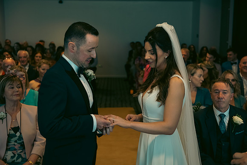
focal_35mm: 52
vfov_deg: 26.0
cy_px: 82
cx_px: 124
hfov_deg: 38.2
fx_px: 357
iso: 1000
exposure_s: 1/160
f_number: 3.5
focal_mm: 52
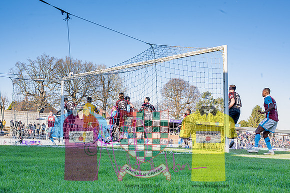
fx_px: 403
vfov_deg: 27.0
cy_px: 96
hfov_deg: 39.6
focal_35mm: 50
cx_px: 145
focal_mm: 50
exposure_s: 1/1000
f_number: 10
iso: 1000
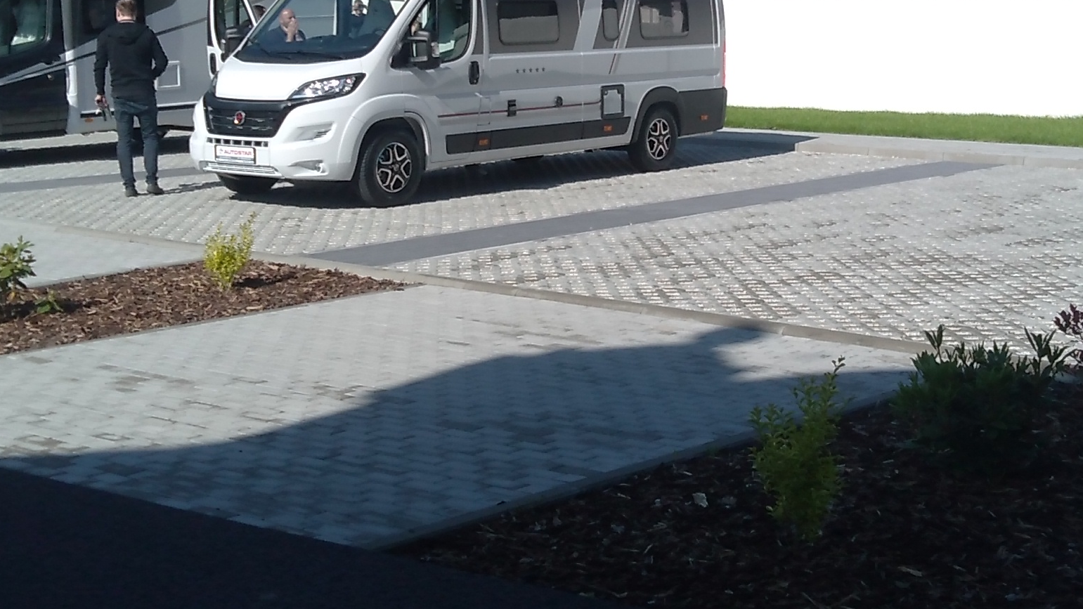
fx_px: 1723
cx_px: 622
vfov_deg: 19.9
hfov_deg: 34.8
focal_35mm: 60
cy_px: 147
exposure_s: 1/1750
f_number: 2.2
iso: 101
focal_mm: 3.46
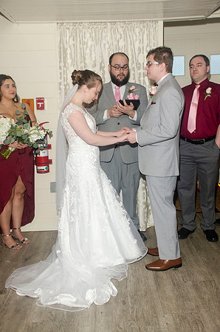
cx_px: 110
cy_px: 166
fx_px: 359
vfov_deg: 49.6
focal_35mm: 39
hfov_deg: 34.1
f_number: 4.5
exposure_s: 1/80
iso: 400
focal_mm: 26
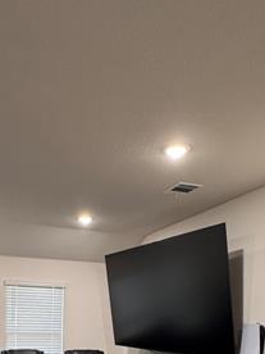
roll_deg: -0.7
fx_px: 398
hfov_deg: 36.3
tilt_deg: -3.8
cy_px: 348
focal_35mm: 39
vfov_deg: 42.0
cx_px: 82
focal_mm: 2.22
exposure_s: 1/60
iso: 320
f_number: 2.2
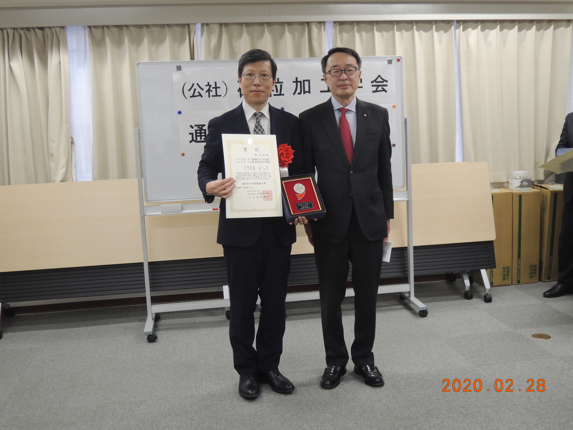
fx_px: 662
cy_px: 215
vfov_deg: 36.0
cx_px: 286
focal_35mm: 40
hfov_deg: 46.8
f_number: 2.6
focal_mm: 7.2
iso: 360
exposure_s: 1/60
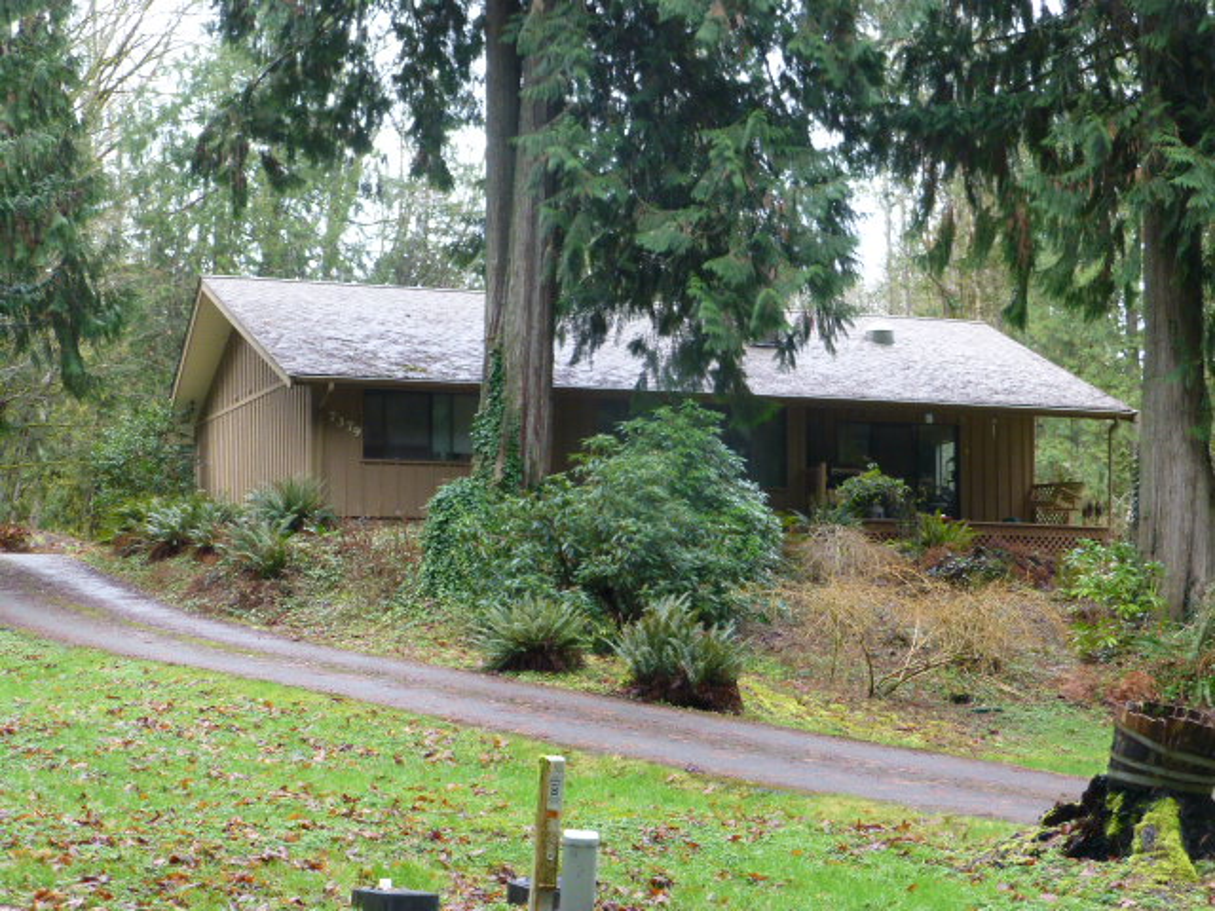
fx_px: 2176
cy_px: 456
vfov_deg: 23.7
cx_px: 608
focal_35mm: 62
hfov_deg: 31.2
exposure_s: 1/60
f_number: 4.8
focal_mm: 11
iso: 400
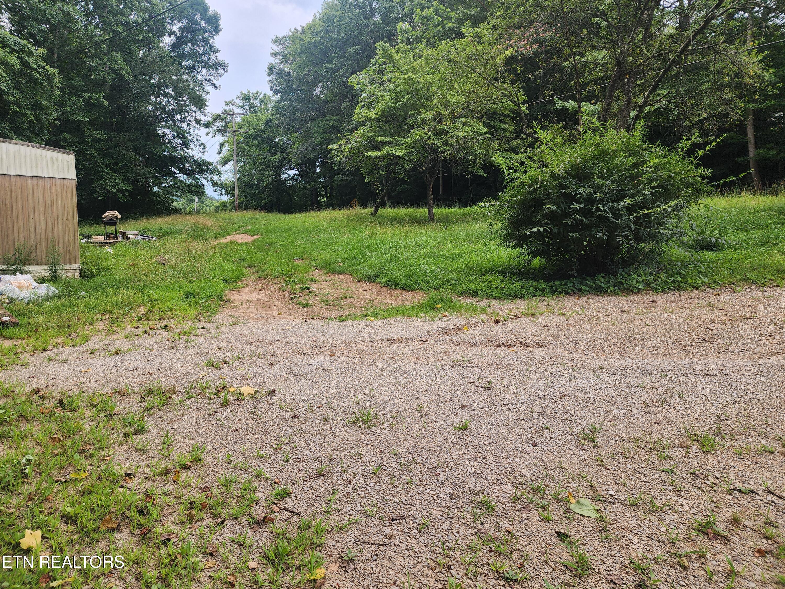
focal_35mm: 23
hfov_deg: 73.9
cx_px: 392
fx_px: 522
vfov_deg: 58.9
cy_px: 294
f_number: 1.8
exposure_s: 1/180
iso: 40
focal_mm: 6.4
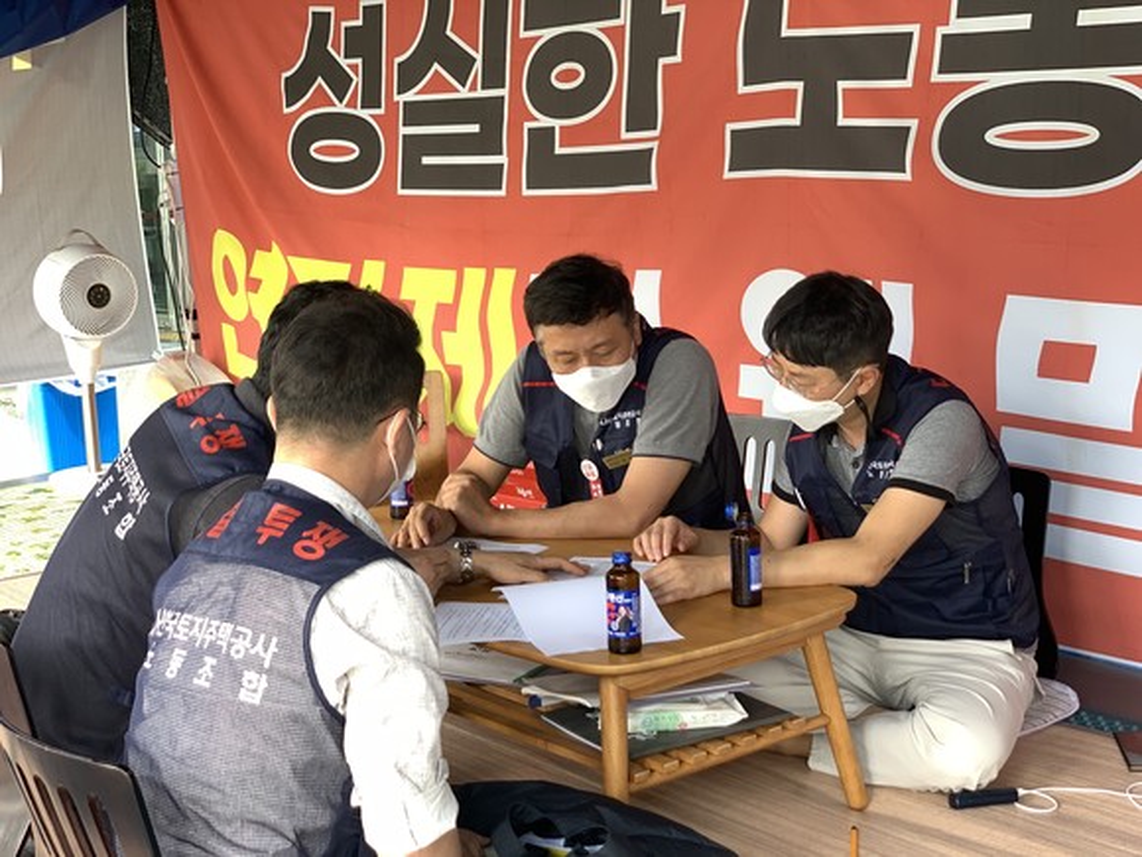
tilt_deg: -9.0
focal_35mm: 52
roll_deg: +0.8
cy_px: 428
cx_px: 571
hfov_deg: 36.8
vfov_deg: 28.0
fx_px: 1716
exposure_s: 1/120
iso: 80
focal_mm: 6
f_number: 2.4
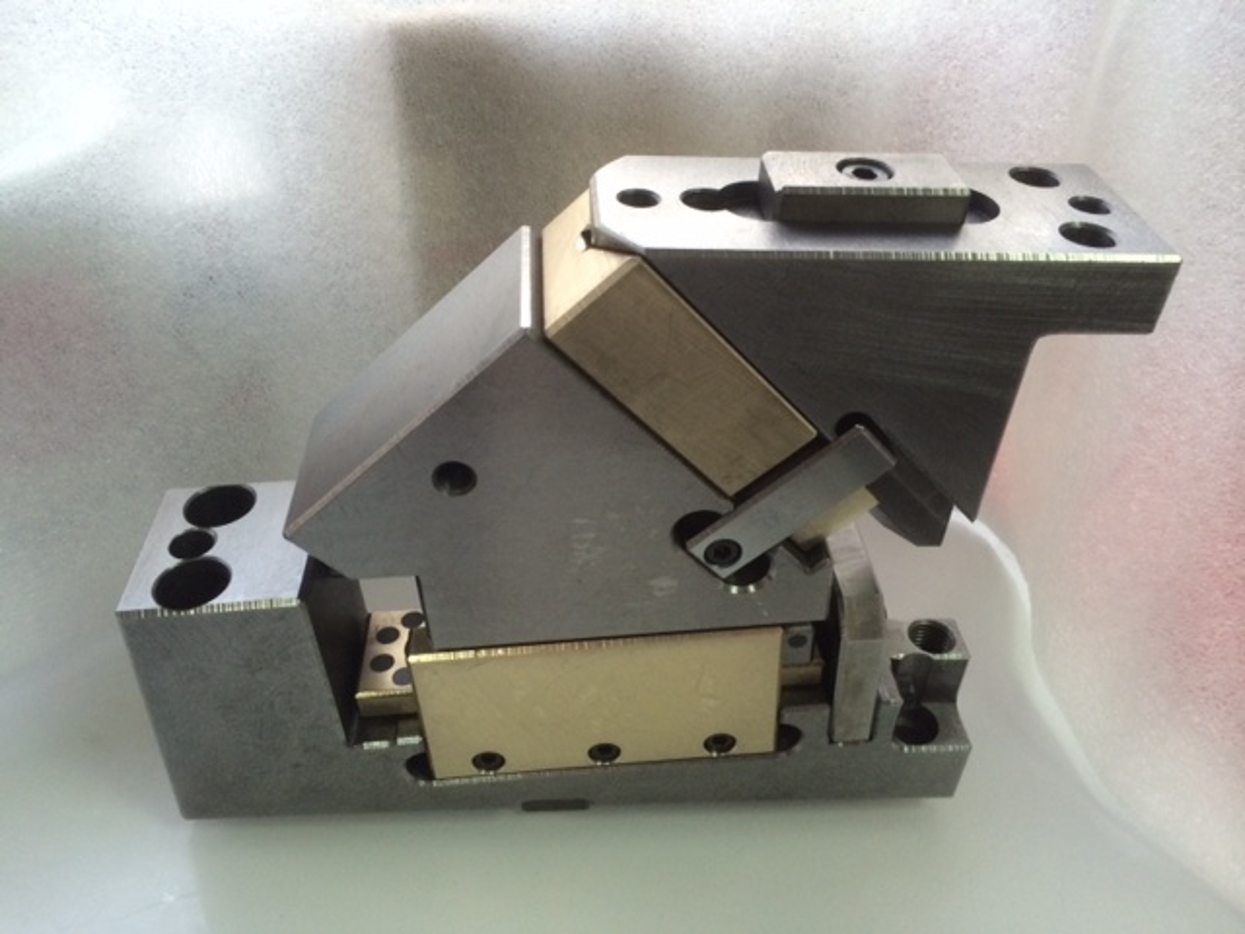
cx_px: 622
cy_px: 467
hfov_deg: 60.0
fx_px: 1079
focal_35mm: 30
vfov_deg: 46.8
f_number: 2.2
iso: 50
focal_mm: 4.12
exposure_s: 1/30
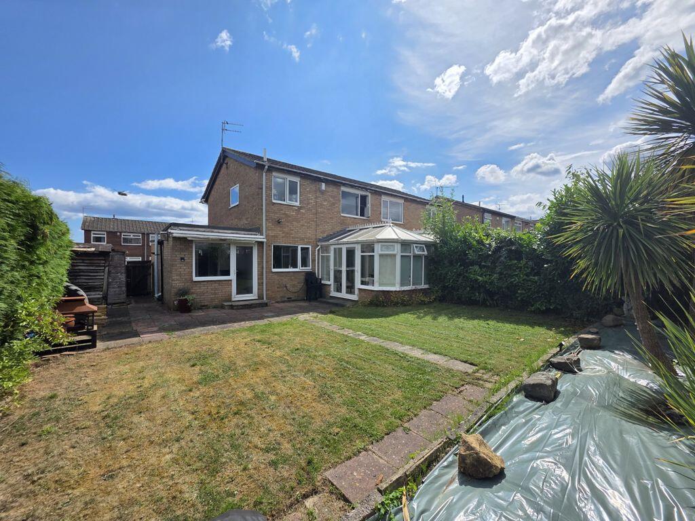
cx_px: 348
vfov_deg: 89.9
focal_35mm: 13
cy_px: 260
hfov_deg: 106.2
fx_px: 261
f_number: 1.9
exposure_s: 1/3687
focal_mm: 2.2
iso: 40
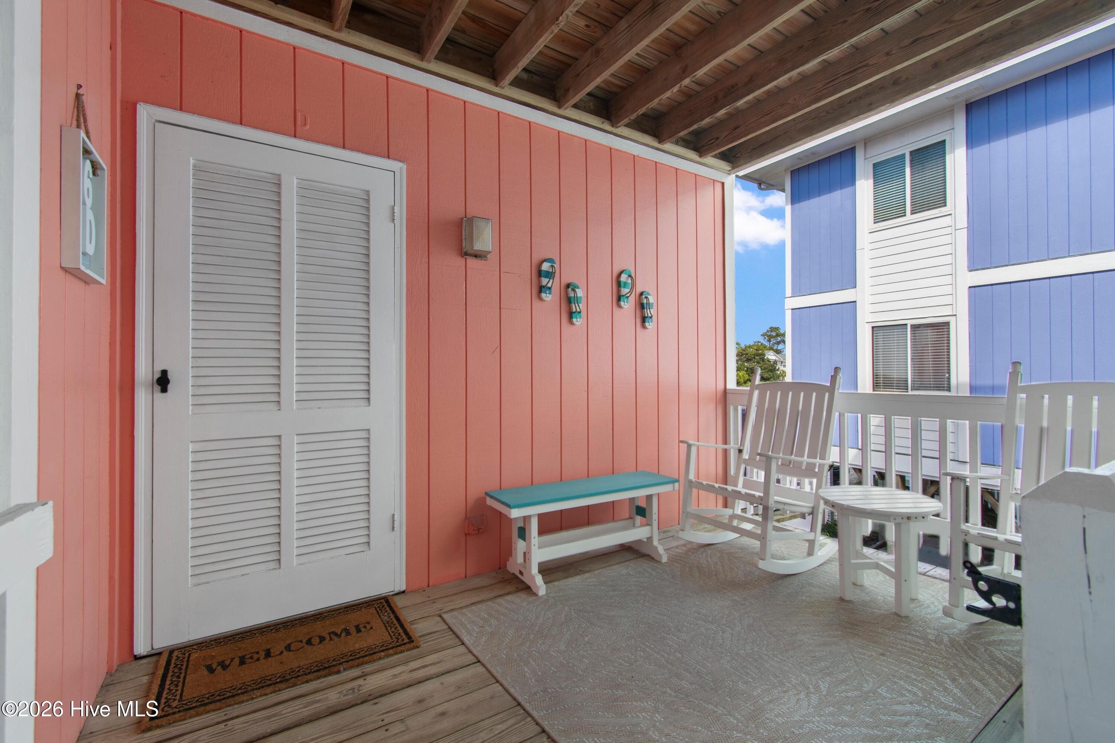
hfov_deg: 100.4
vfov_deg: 77.3
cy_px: 372
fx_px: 465
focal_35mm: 15
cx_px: 558
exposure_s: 1/50
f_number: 4.5
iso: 100
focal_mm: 10
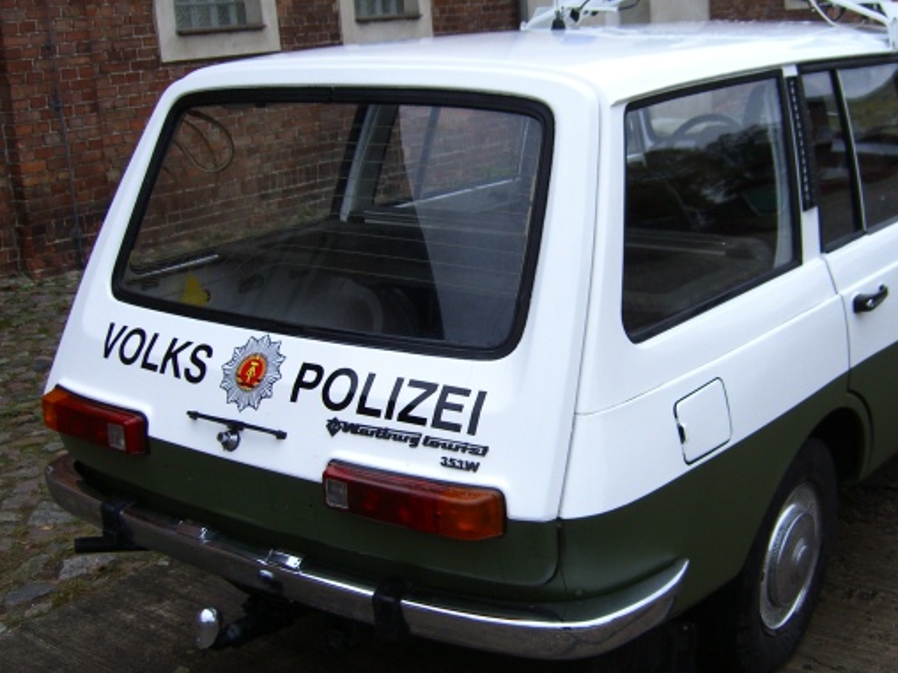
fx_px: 1245
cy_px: 328
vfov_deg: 30.3
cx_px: 538
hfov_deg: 39.5
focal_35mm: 48
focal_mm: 7.9
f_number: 2.8
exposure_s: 1/125
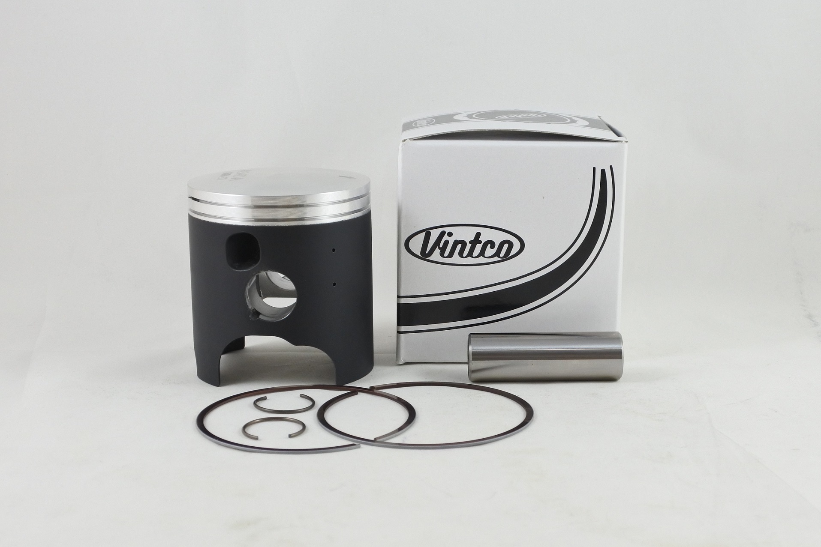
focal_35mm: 39
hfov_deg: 49.6
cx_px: 410
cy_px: 274
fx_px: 889
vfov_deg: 34.2
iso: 400
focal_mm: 14.7
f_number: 4.2
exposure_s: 1/125
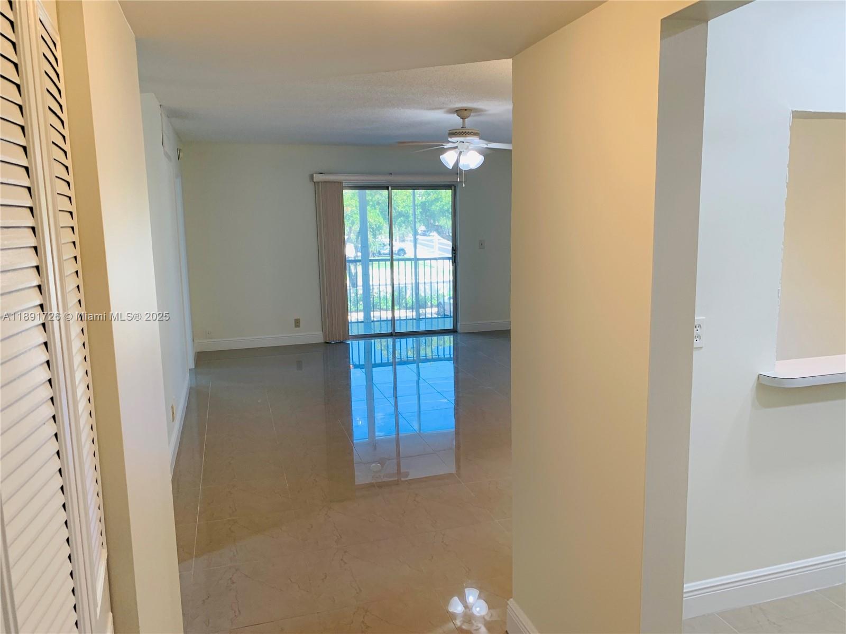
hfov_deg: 67.3
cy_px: 317
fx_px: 635
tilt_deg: -9.8
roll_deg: +1.1
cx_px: 423
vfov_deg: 53.1
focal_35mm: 26
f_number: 1.8
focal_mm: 4.25
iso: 80
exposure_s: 1/120
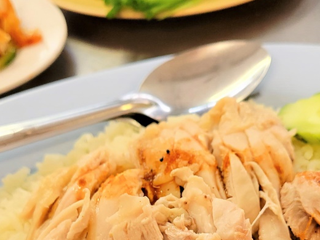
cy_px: 203
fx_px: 555
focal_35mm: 60
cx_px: 162
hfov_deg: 32.2
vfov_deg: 23.9
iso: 250
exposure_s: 1/100
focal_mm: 5.4
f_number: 1.8
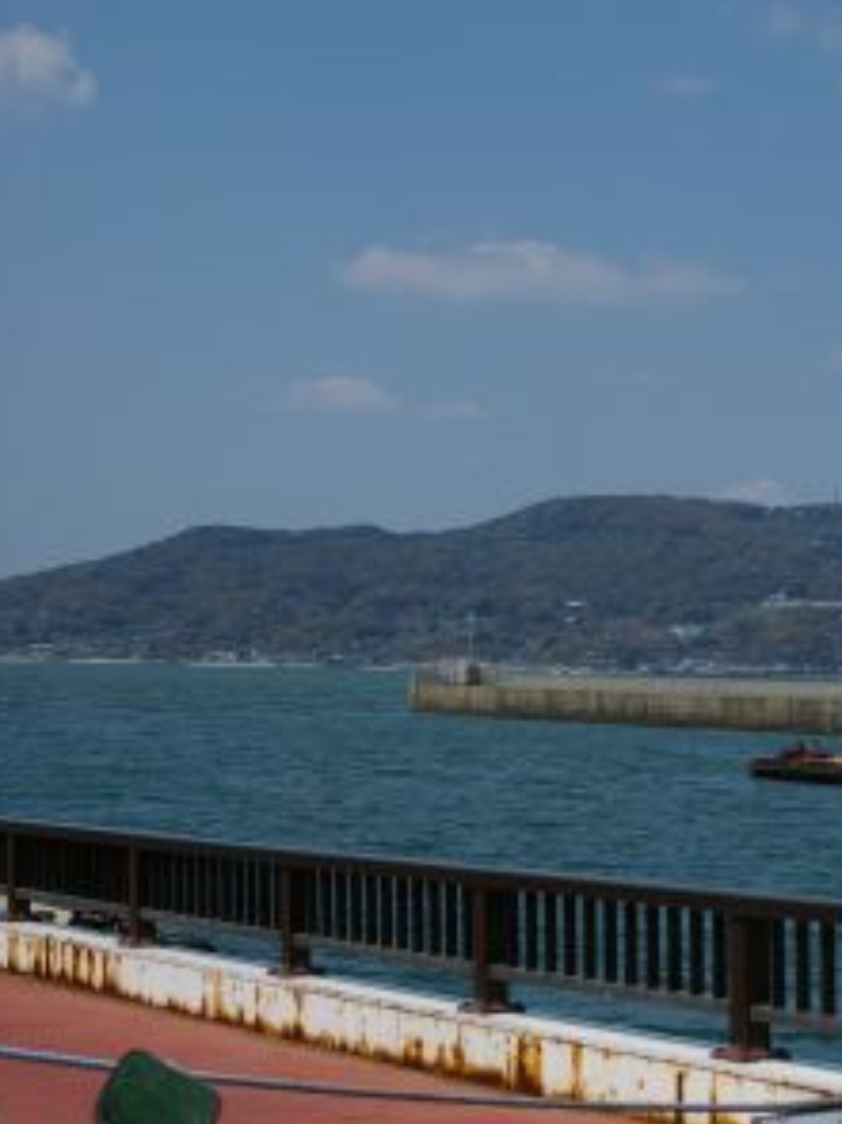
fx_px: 2856
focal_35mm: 88
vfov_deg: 22.3
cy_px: 562
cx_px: 834
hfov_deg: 16.4
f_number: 5.6
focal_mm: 40
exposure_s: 1/1500
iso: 200
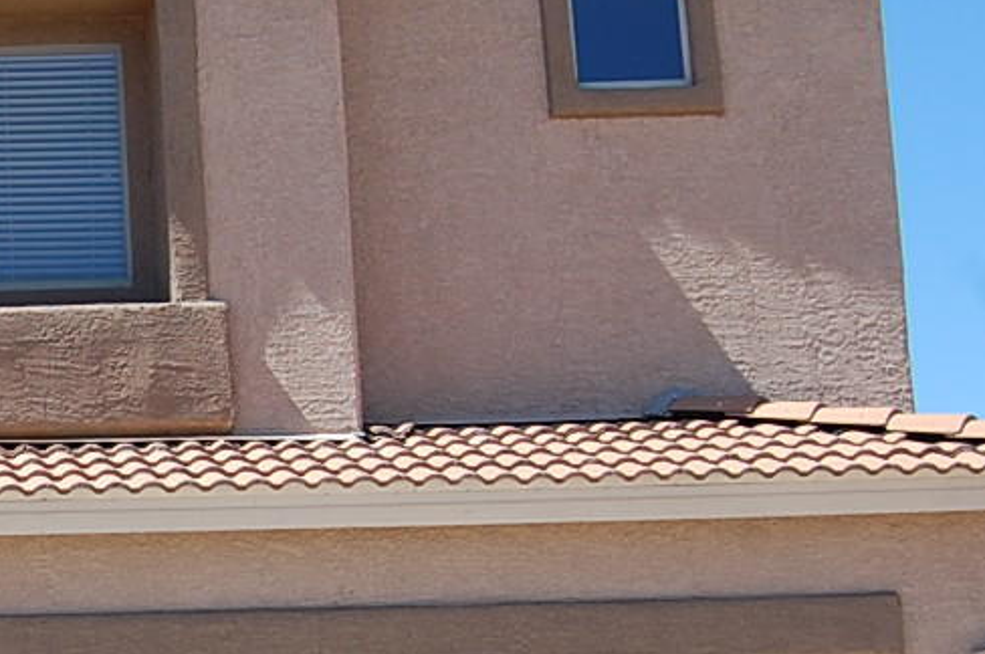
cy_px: 501
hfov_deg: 17.4
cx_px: -277
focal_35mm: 111
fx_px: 3033
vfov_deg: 12.3
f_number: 8
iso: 200
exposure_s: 1/250
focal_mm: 24
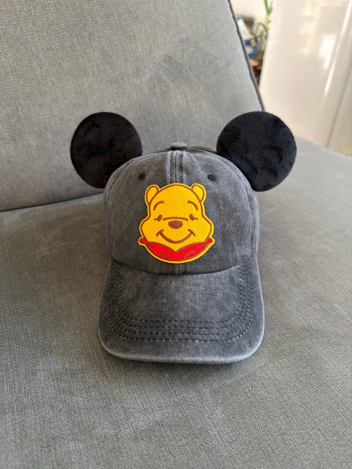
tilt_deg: -33.3
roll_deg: -3.5
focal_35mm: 24
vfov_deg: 71.6
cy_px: 234
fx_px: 325
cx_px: 176
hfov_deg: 56.8
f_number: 1.78
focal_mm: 6.76
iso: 100
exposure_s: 1/74
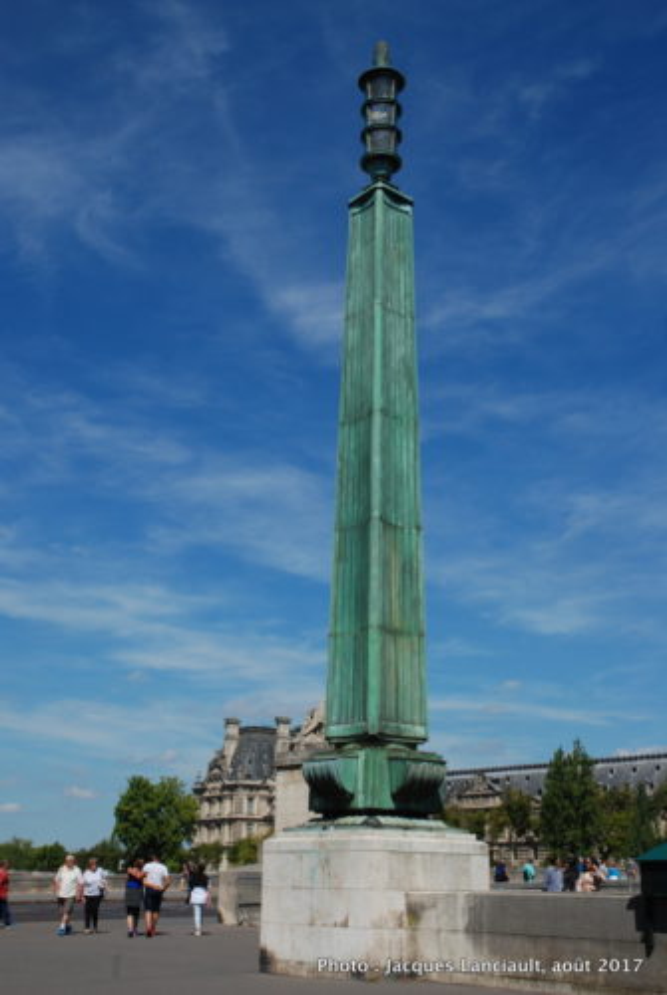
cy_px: 498
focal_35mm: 40
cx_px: 334
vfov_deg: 47.9
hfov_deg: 33.1
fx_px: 1122
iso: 100
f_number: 16
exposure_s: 1/100
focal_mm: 27
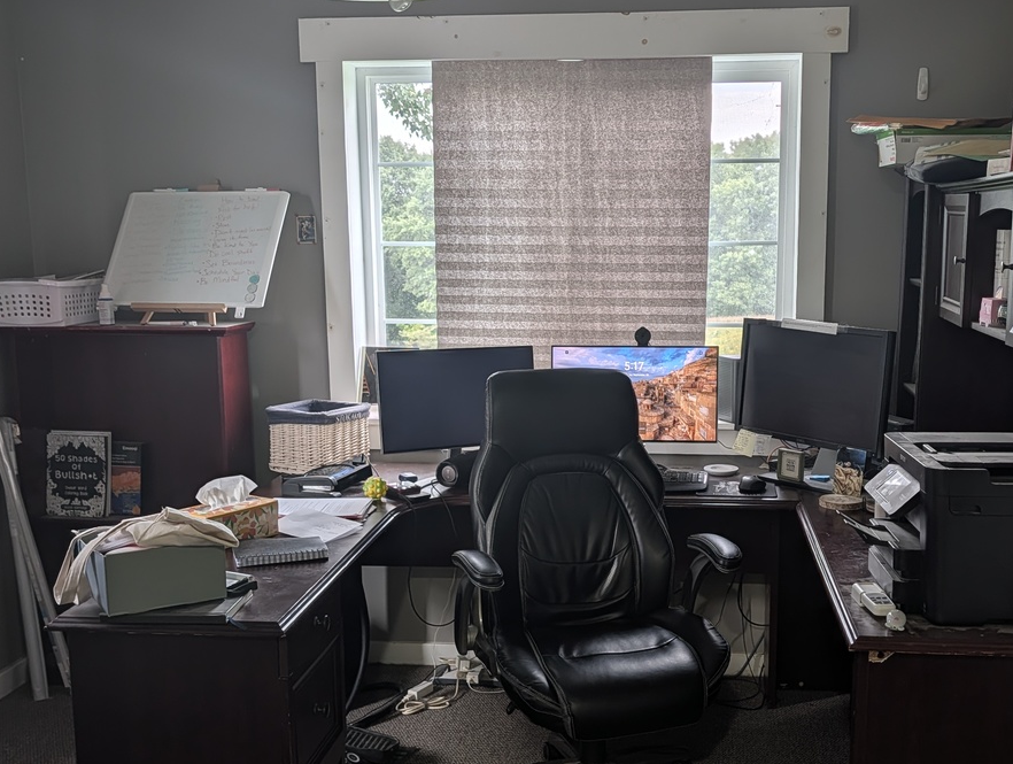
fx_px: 1143
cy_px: 425
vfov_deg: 36.9
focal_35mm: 39
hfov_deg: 47.7
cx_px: 571
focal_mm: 6.9
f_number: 1.68
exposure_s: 1/120
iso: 31
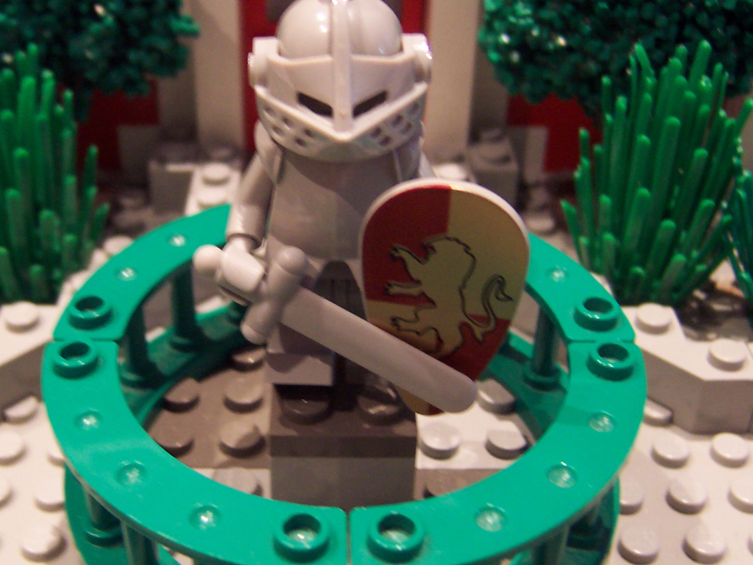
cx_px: 302
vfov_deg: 29.6
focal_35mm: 49
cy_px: 240
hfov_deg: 38.8
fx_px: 1066
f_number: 2.8
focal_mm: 5.6
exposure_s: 1/8
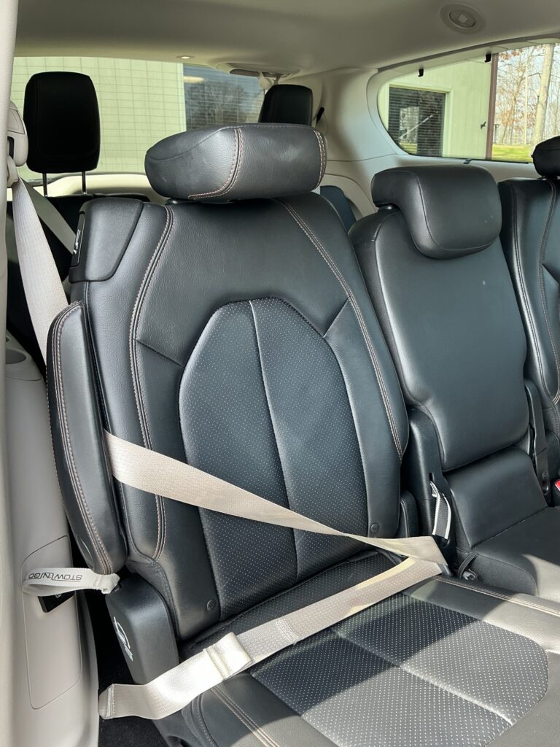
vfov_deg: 61.7
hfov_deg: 48.2
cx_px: 280
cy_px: 374
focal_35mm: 29
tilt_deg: -17.2
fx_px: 626
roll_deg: +0.1
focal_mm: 3
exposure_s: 1/120
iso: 40
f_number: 1.8
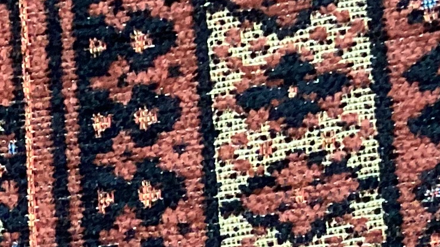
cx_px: 105
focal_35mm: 147
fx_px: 1715
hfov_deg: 14.6
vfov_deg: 7.7
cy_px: 599
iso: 320
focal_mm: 3.3
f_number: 2.4
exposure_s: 1/40
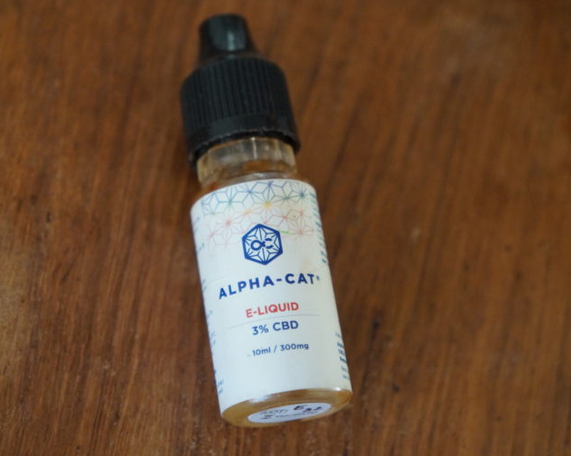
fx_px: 1192
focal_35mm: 71
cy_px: 228
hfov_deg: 26.9
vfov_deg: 21.7
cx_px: 223
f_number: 4.5
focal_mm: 41
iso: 2000
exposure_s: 1/160
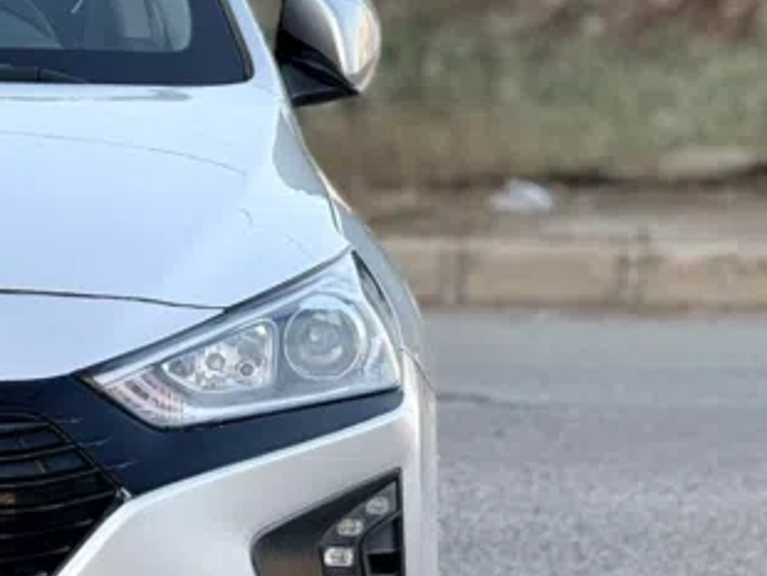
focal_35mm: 396
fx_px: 8781
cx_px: -341
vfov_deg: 3.8
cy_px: 294
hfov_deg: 5.0
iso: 64
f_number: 2.8
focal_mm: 15.66
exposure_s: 1/101
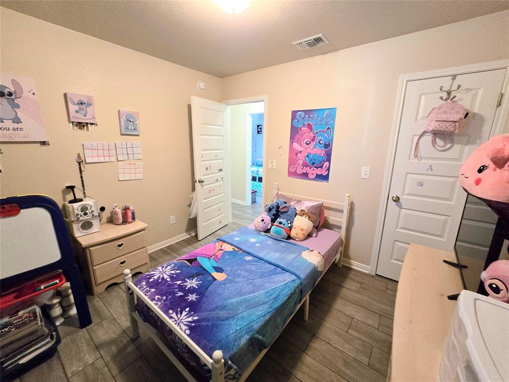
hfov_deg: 106.2
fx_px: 191
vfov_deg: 89.9
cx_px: 254
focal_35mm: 13
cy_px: 191
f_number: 2.2
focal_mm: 2.2
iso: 1000
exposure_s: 1/60
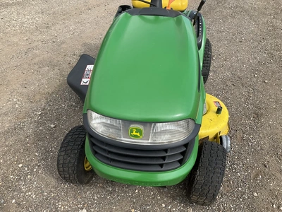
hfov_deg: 61.7
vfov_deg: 48.2
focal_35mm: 29
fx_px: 236
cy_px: 106
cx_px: 141
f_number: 1.8
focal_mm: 3
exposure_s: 1/829
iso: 25
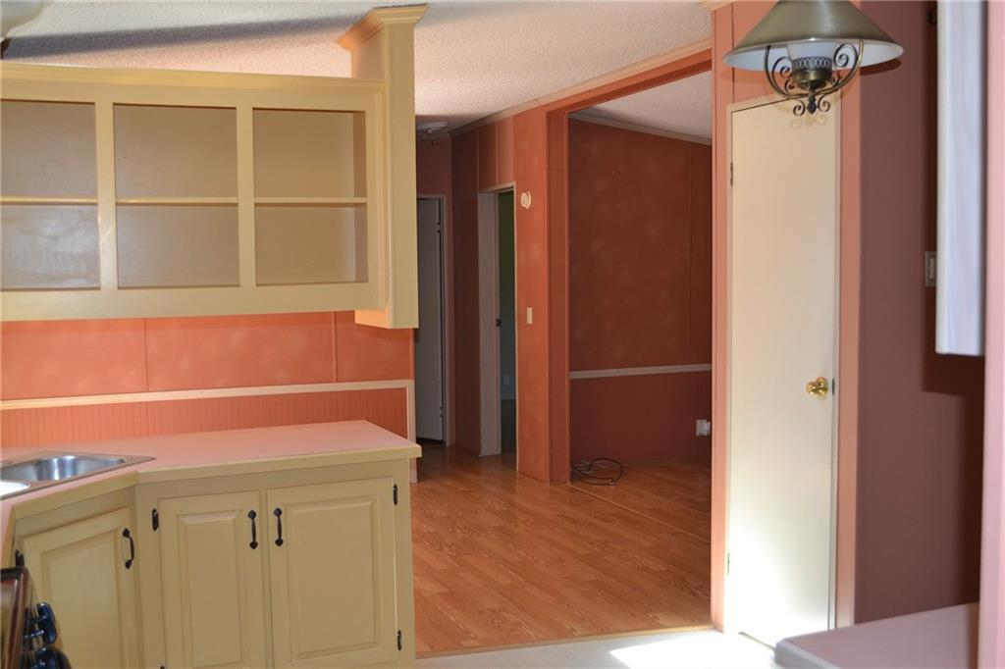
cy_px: 334
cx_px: 502
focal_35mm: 39
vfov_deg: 34.2
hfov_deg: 49.6
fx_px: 1088
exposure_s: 1/100
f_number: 4.2
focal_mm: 26
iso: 400
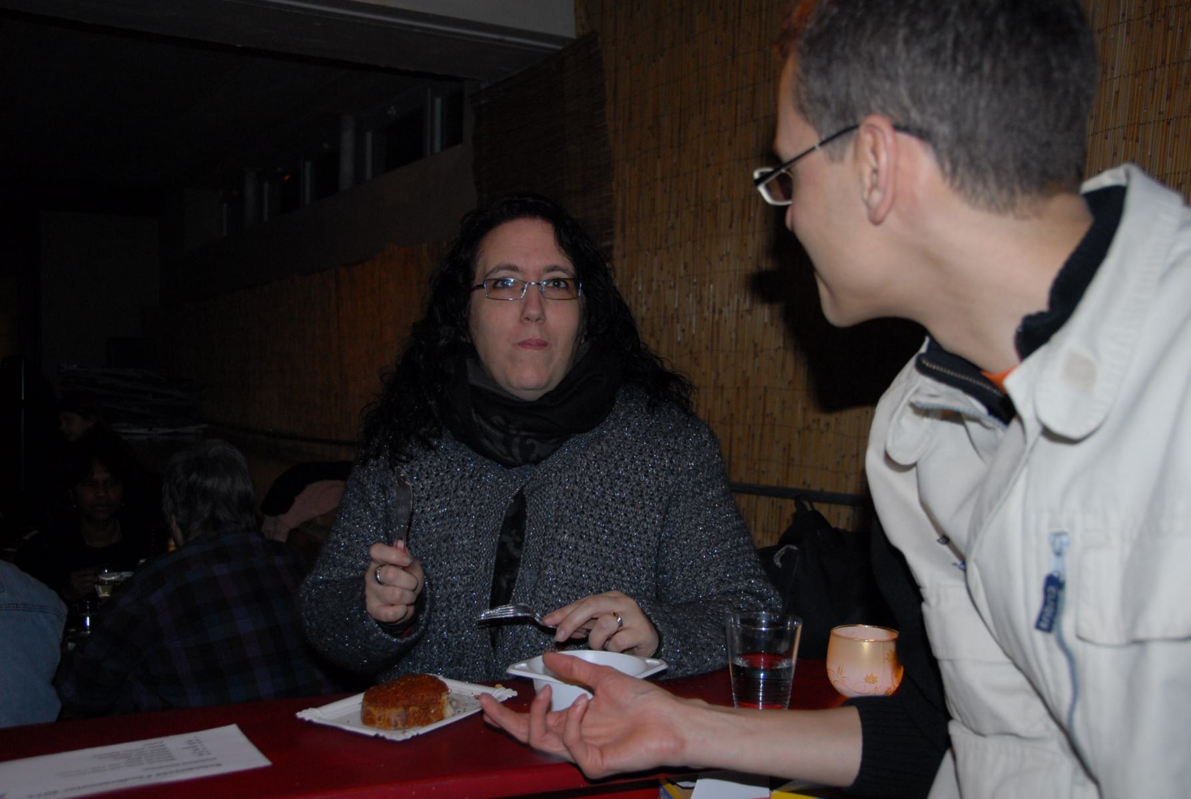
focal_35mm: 36
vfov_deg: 37.0
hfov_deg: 53.0
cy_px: 400
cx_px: 596
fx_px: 1193
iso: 320
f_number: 3.8
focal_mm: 24
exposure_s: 1/60
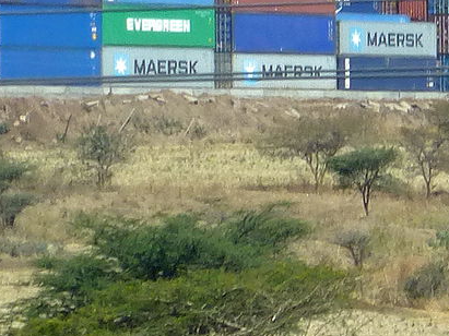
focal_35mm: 369
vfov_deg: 4.0
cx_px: 308
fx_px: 4785
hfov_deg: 5.4
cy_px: 116
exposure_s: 1/640
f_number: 5.1
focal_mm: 14.2
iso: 100
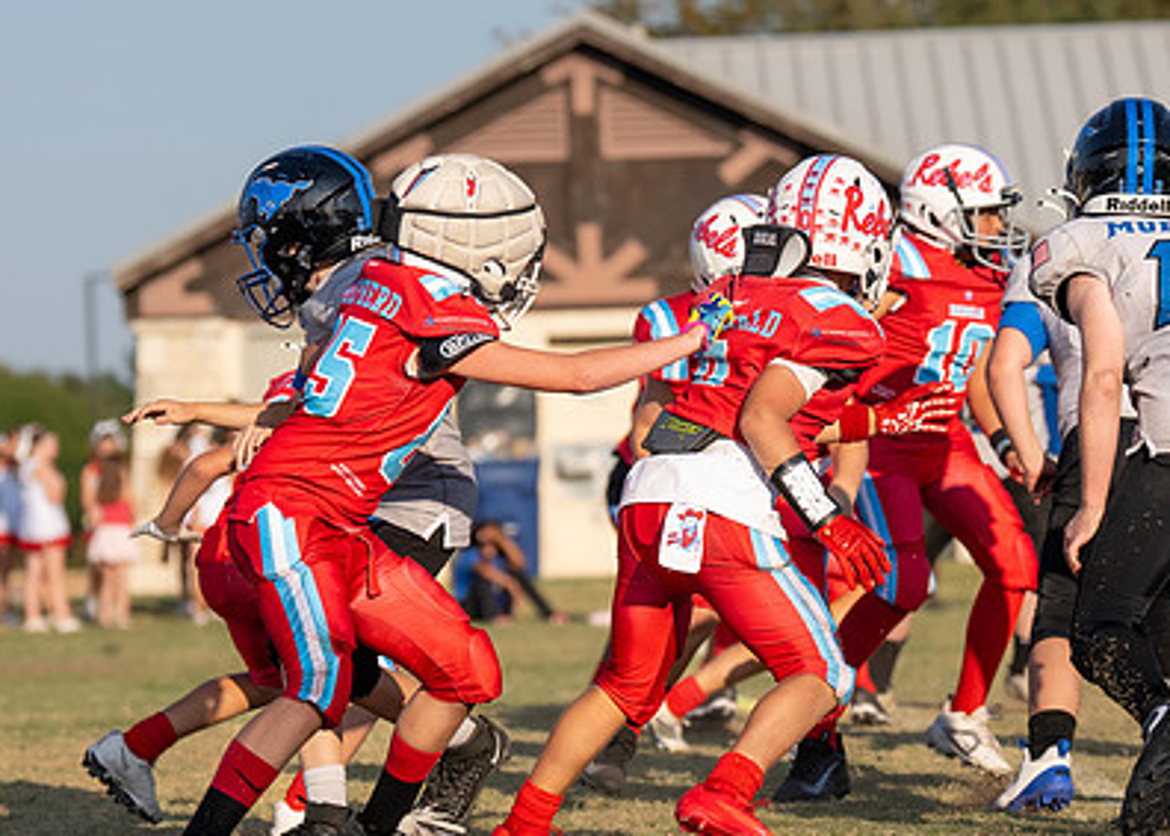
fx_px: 7943
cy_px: 561
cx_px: 799
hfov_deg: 8.4
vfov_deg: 6.0
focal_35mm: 239
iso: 125
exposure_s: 1/2500
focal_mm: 108
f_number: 3.2
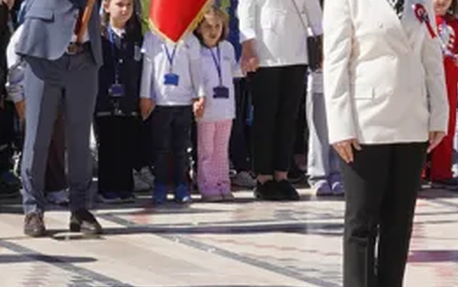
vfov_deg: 5.3
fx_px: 3072
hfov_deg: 8.5
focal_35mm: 246
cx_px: 362
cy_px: 91
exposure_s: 1/100
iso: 100
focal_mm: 39
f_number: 14
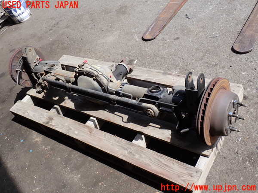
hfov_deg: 51.4
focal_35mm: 36
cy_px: 96
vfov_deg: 39.7
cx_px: 129
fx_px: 268
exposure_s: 1/500
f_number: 3.5
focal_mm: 6.37
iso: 100
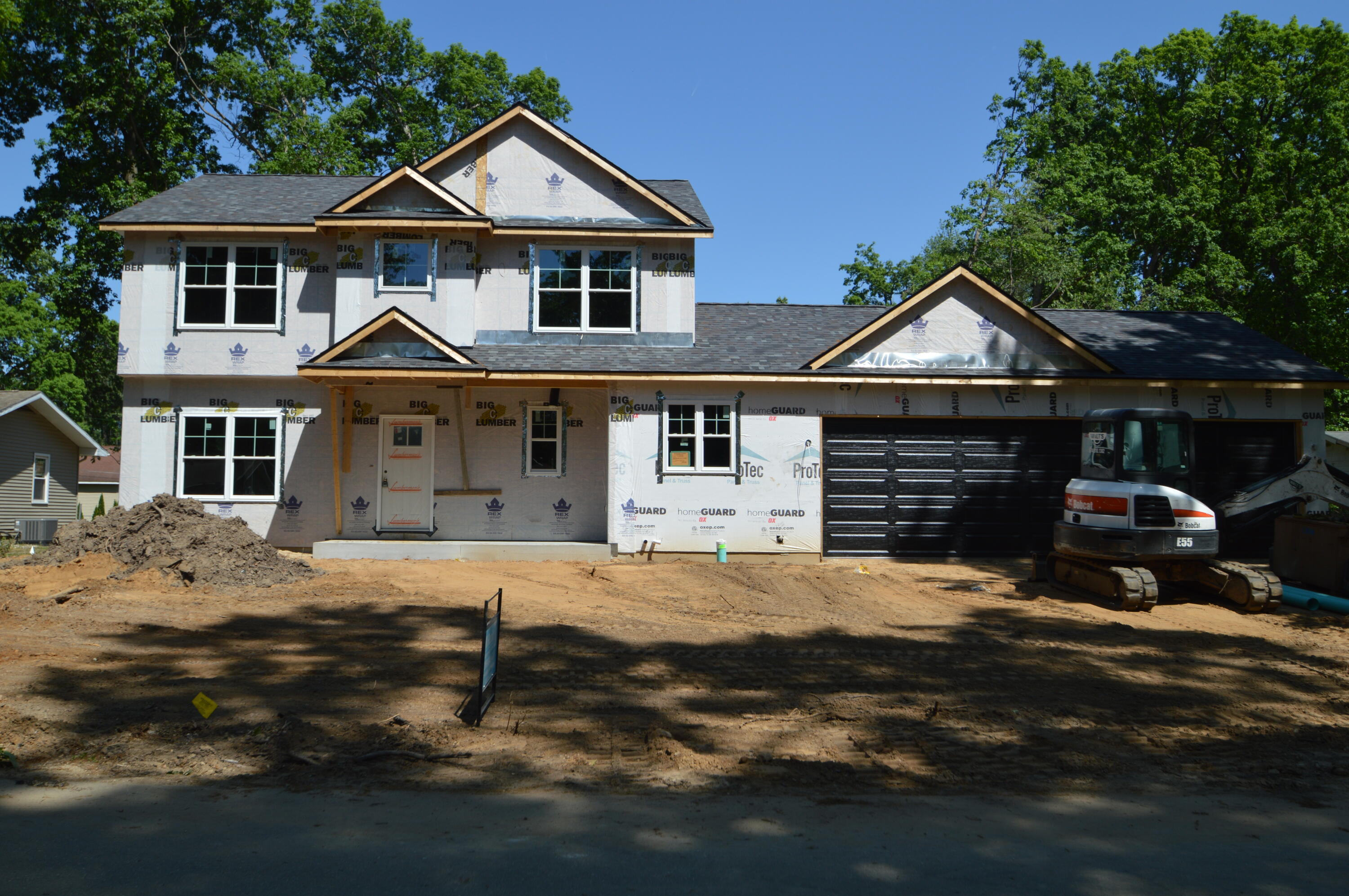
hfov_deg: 67.4
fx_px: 1011
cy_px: 448
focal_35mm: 27
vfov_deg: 47.8
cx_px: 674
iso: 100
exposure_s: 1/250
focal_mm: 18
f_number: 8
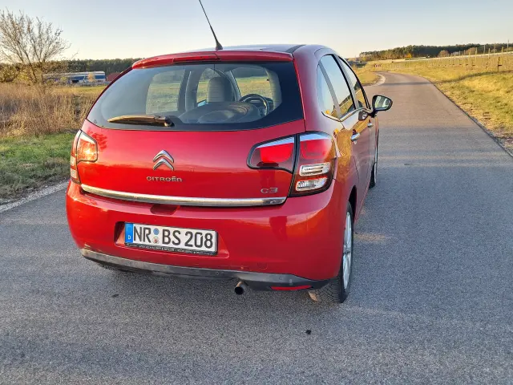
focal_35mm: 27
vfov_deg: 51.4
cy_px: 192
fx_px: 400
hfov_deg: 65.3
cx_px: 256
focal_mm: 4
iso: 50
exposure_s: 1/120
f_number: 1.8
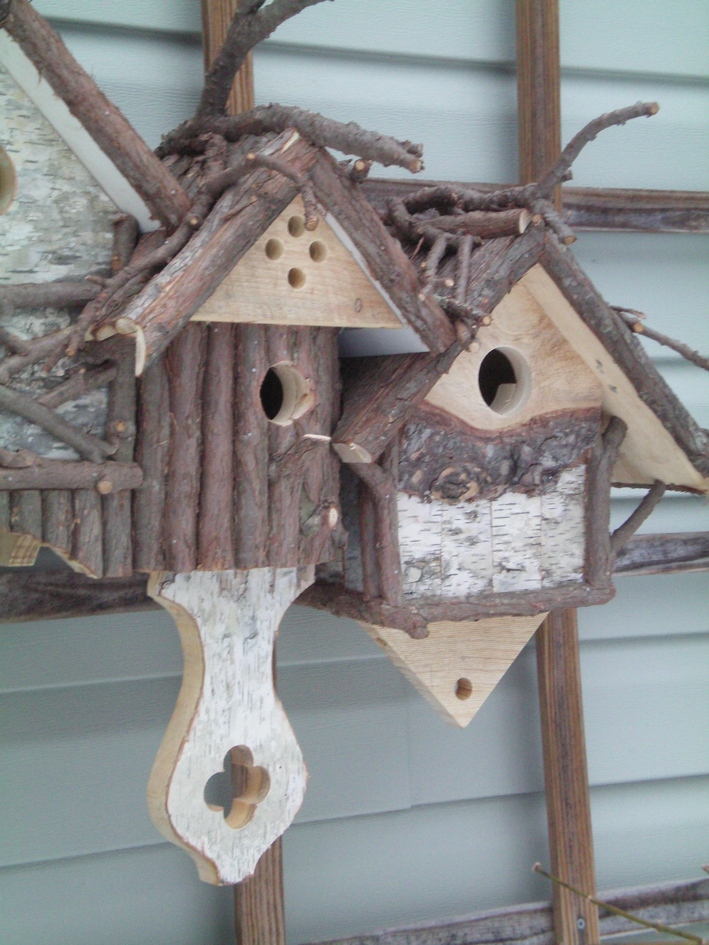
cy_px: 472
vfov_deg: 22.5
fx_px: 2376
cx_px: 354
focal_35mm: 87
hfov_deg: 17.0
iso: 200
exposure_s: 1/100
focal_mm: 14.3
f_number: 5.1
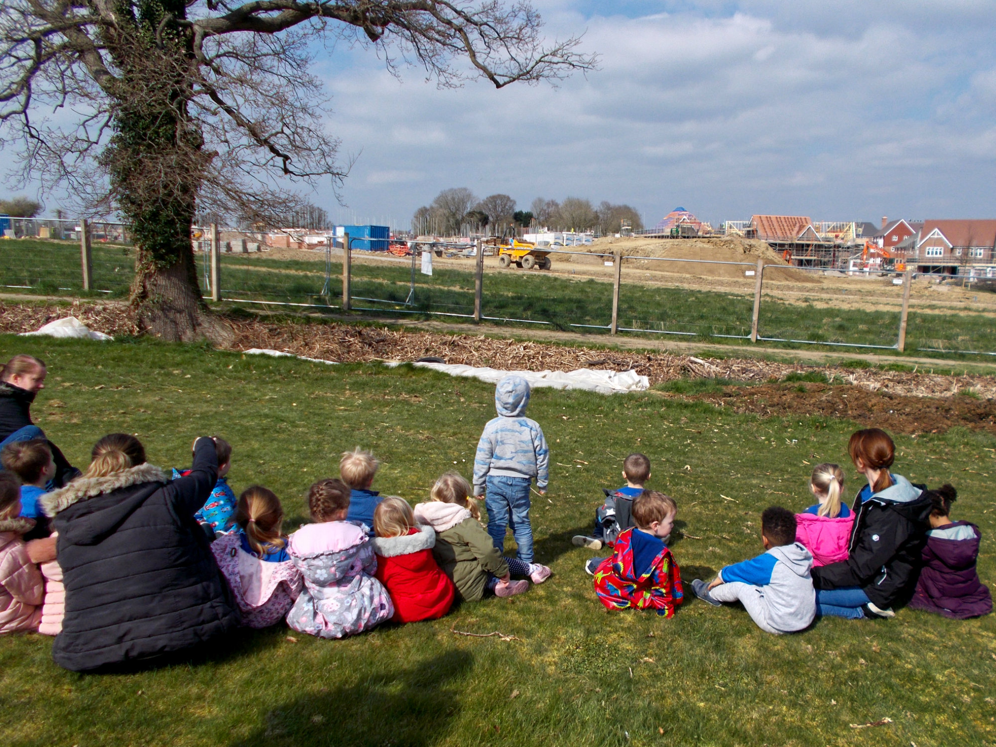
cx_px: 498
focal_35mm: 26
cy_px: 374
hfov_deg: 67.3
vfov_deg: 53.1
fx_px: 748
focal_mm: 4.6
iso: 80
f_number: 8
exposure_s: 1/200
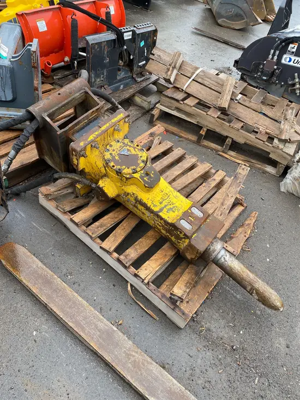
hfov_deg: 53.1
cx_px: 150
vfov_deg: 67.3
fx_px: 300
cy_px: 200
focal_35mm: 26
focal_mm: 4.25
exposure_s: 1/285
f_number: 1.8
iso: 32
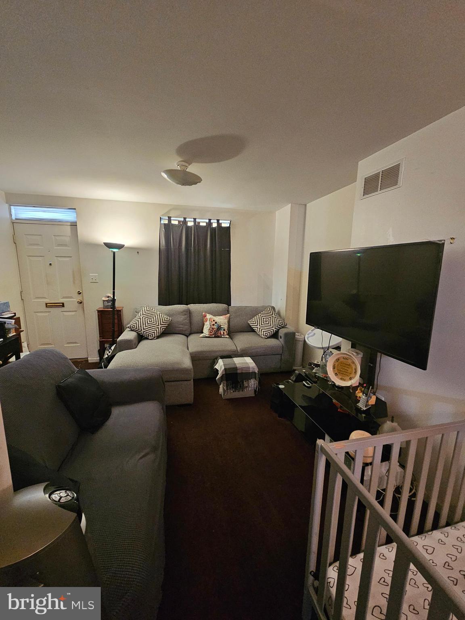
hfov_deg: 89.9
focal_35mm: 13
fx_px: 233
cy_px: 310
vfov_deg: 106.2
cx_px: 232
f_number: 2.2
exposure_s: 1/24
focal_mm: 2.2
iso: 800
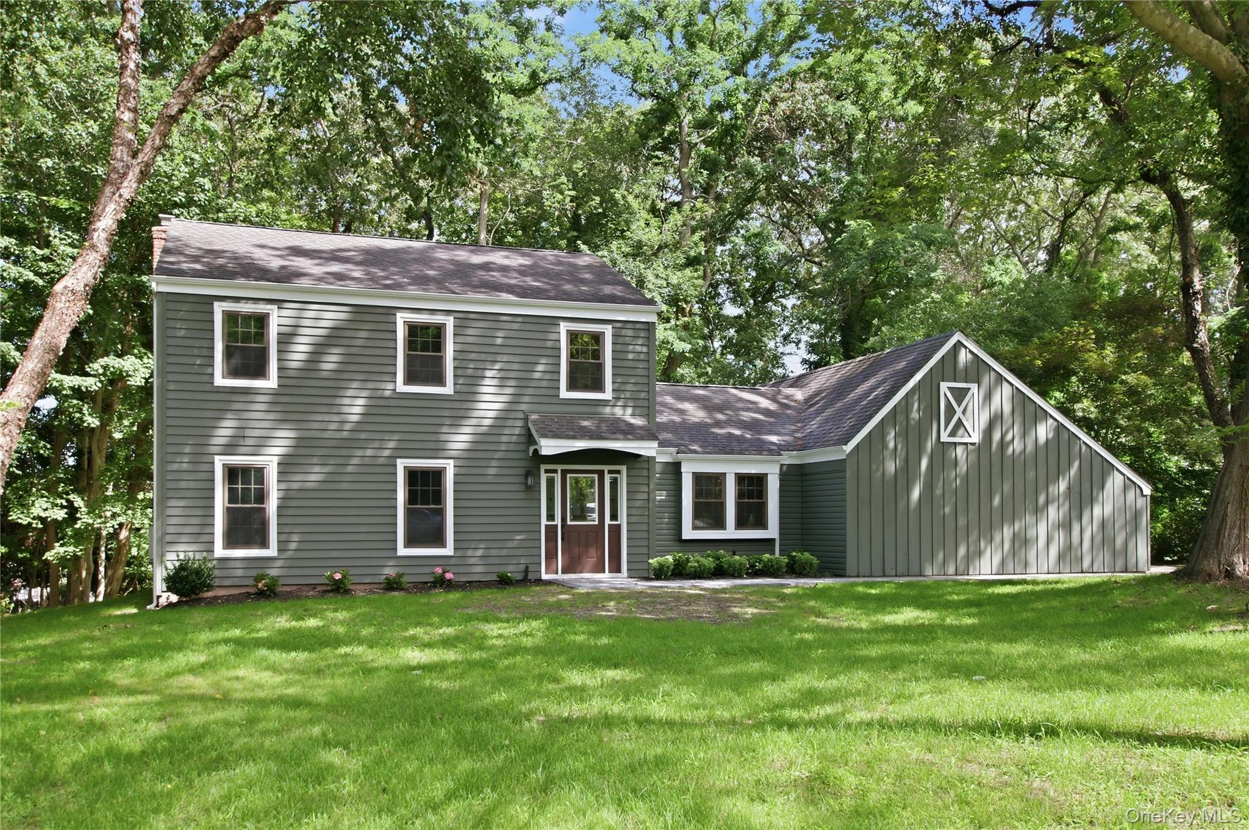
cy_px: 415
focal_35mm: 30
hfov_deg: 62.0
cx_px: 624
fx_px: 1040
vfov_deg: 43.5
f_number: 6.3
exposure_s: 1/50
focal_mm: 20
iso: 100
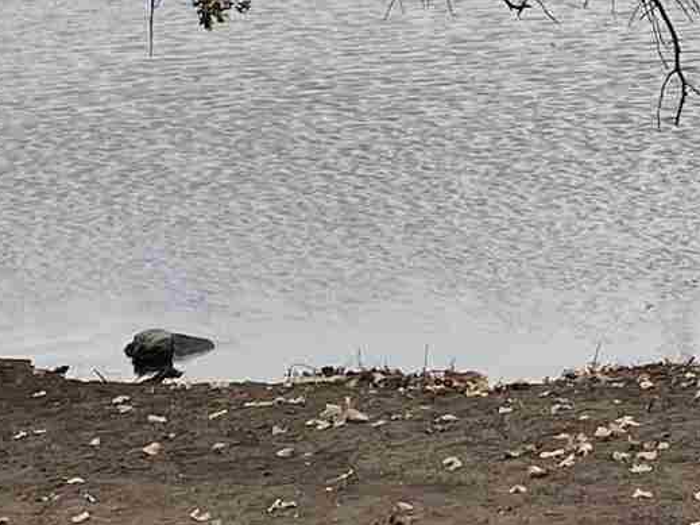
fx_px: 3113
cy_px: -401
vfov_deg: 9.2
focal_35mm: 154
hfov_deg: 12.0
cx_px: 1179
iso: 32
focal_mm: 4.2
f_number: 1.6
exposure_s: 1/1276
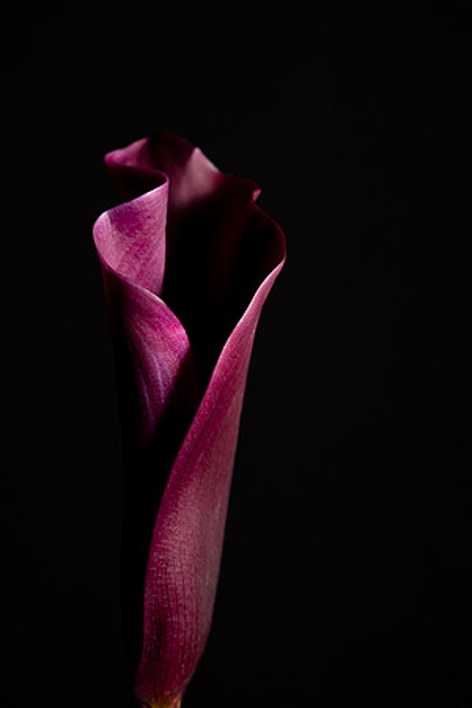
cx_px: 236
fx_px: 2360
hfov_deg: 11.4
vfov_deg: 17.1
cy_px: 354
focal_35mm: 120
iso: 200
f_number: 6.4
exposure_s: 1/4
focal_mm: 80
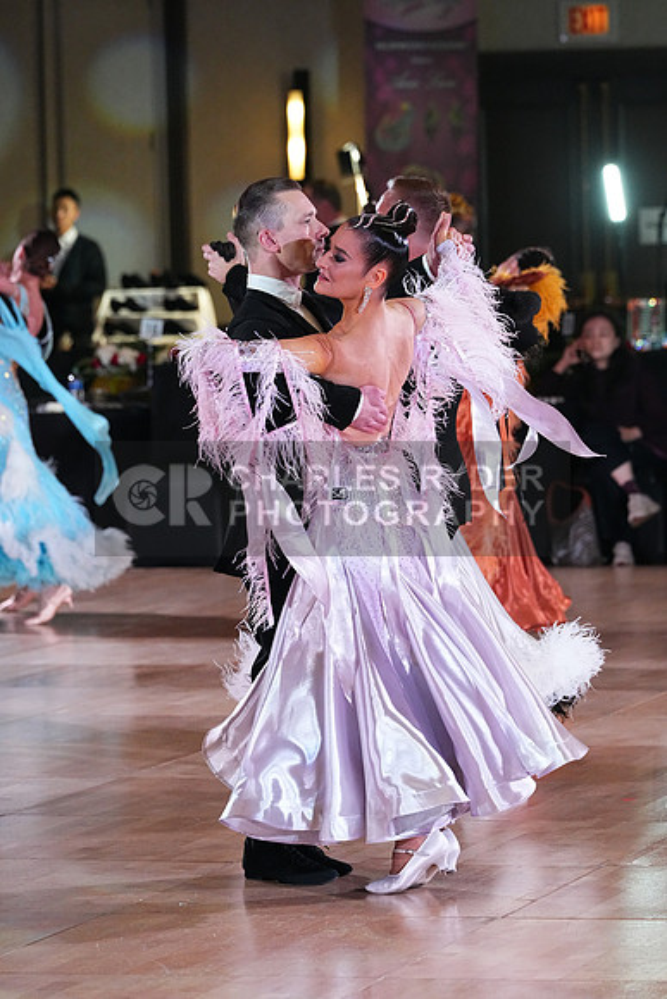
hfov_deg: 6.9
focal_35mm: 200
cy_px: 500
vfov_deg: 10.3
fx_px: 5555
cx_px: 334
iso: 8000
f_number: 5.6
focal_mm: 200
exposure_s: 1/400
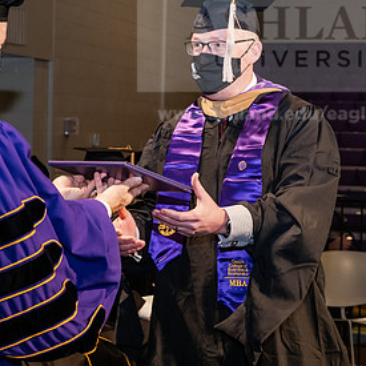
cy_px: 142
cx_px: 97
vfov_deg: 15.7
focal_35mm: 111
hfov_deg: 15.6
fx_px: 1328
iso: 1600
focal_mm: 62
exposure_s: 1/200
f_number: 6.3
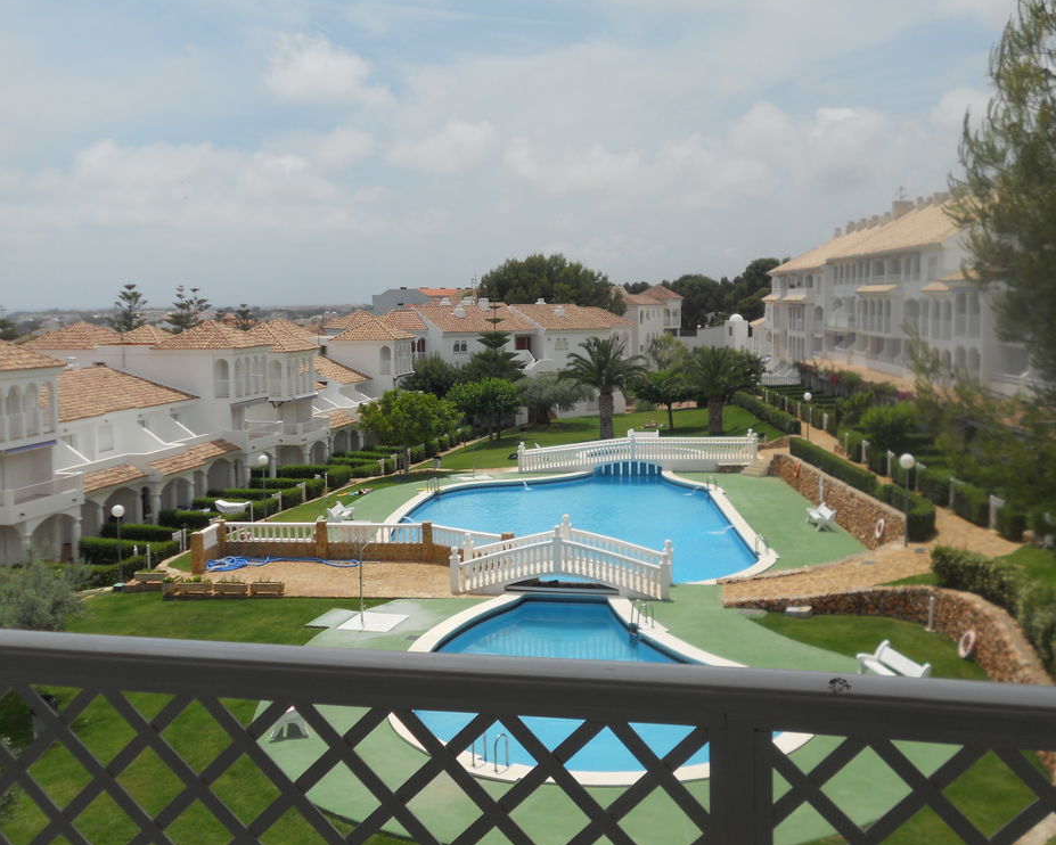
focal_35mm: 40
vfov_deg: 37.3
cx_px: 568
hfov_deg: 45.7
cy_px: 421
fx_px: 1250
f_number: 9.8
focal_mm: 6.9
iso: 80
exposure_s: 1/320
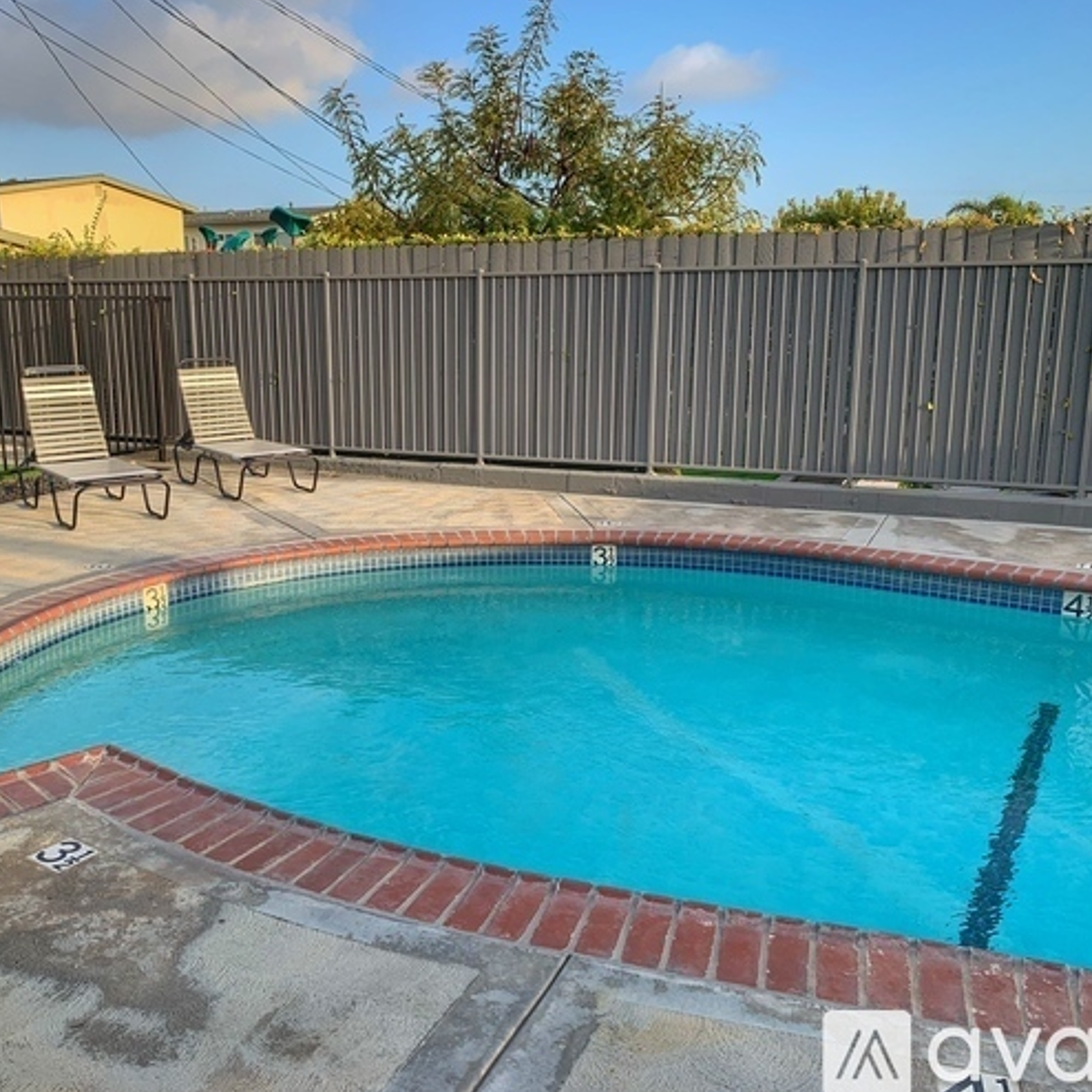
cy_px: 546
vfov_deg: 52.5
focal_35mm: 31
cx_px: 443
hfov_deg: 52.2
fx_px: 1106
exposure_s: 1/647
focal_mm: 4.25
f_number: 1.8
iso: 25
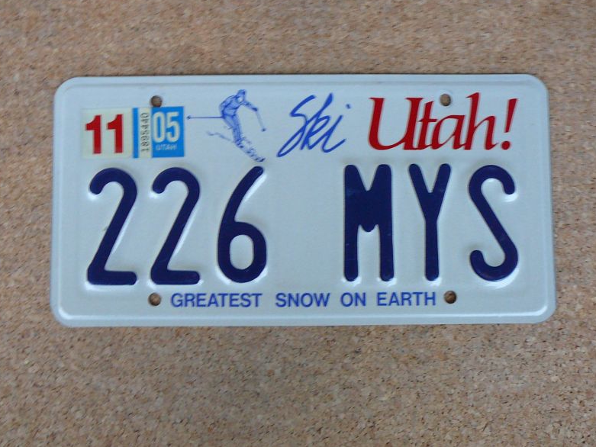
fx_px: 723
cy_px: 220
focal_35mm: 42
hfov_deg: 44.8
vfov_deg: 34.4
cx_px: 294
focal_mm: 6.1
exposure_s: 1/13
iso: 200
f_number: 3.1
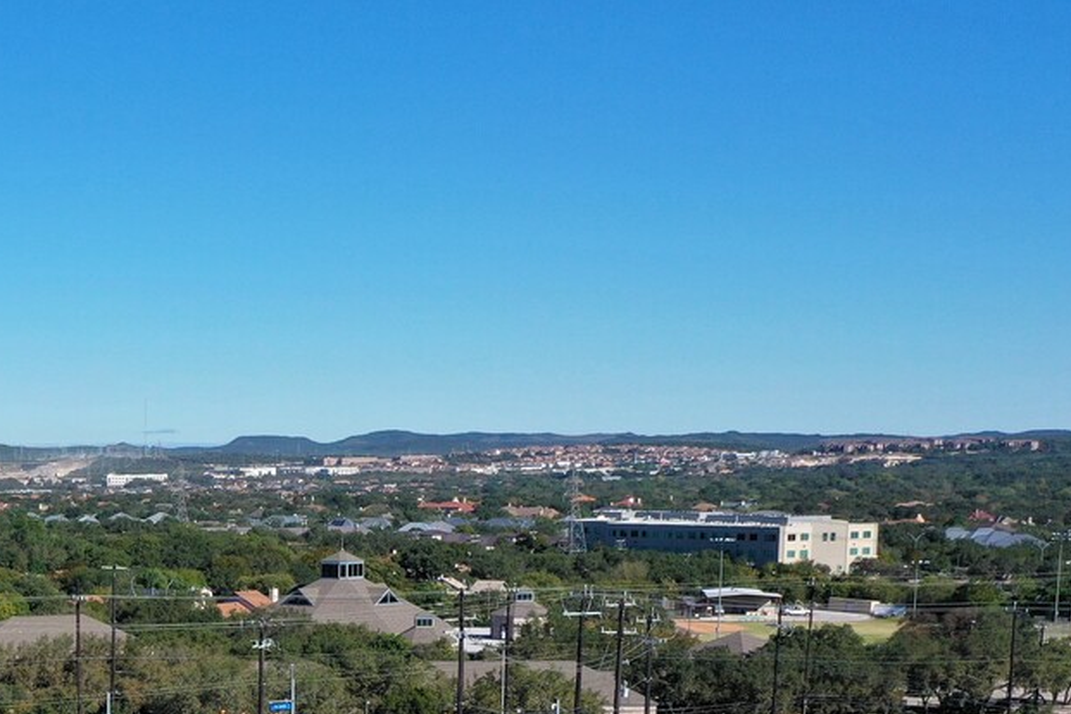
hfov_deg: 26.4
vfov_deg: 17.6
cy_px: 902
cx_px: 21
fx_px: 2172
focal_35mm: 73
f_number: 5.6
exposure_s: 1/640
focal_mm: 10.26
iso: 100
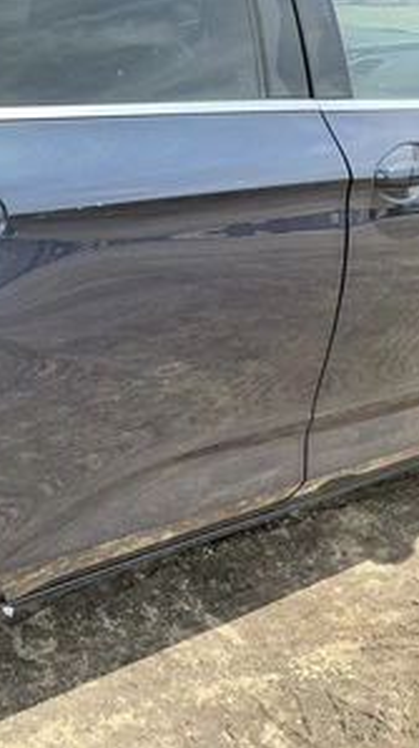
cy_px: 374
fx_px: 812
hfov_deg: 27.3
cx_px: -3
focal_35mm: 41
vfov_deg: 49.4
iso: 25
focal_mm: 3
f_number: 1.8
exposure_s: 1/446
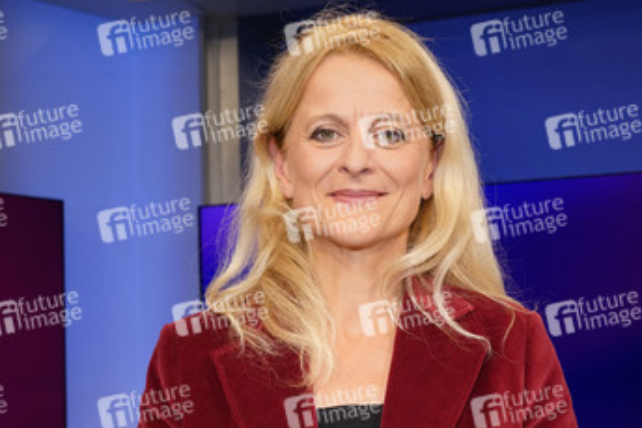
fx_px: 749
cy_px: 267
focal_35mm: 42
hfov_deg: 46.3
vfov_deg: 31.7
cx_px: 357
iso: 2000
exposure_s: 1/125
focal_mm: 32
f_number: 5.6
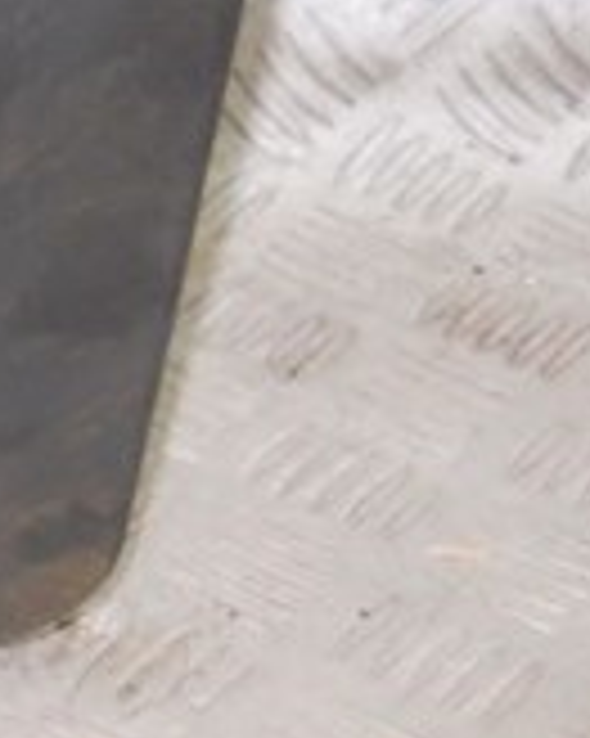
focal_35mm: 156
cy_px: 32
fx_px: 3408
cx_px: -820
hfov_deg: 8.9
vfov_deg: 12.3
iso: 200
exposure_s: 1/30
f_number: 3.1
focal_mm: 6.72
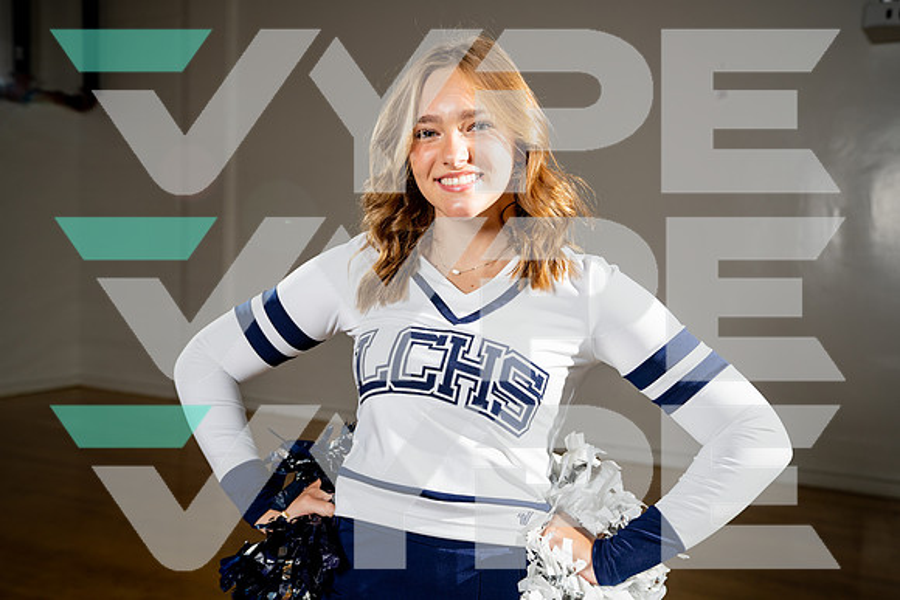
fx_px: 950
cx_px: 450
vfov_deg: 35.1
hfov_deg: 50.7
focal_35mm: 38
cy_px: 300
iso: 100
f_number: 4.5
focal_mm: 38
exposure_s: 1/250
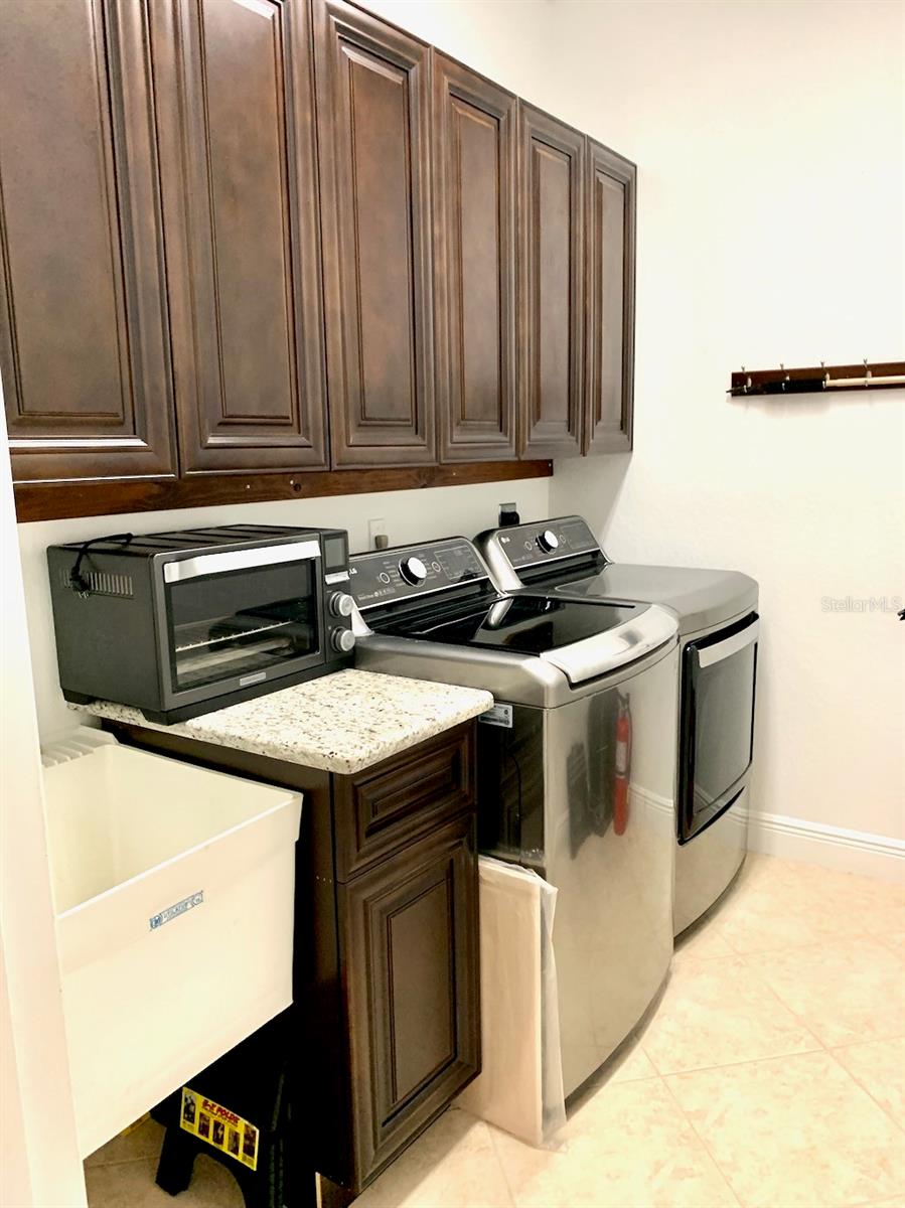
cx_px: 452
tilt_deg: -11.9
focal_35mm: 26
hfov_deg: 53.0
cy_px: 604
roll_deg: +2.8
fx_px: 907
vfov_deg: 67.3
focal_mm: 4.25
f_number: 1.8
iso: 320
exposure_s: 1/60
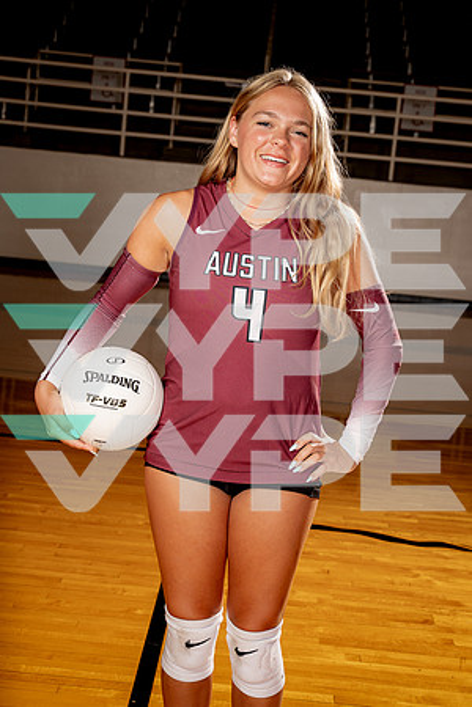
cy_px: 354
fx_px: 1377
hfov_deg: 19.5
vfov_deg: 28.8
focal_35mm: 70
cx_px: 236
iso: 100
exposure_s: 1/250
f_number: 8
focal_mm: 70
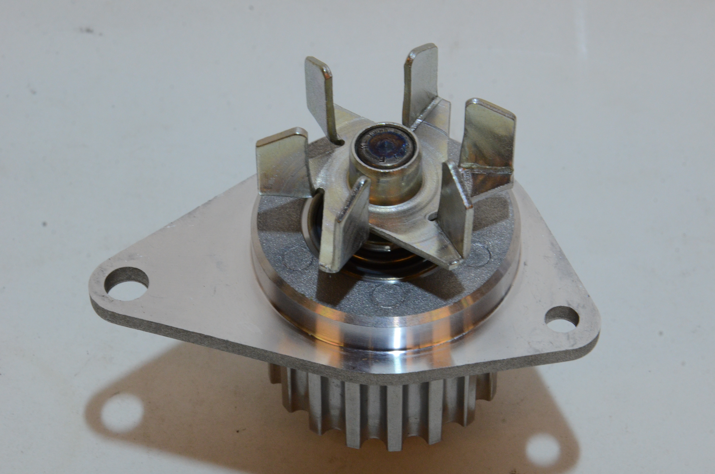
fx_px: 3122
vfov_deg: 8.7
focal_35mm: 158
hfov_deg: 13.1
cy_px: 237
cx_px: 358
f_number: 20
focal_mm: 105
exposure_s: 1/50
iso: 1600
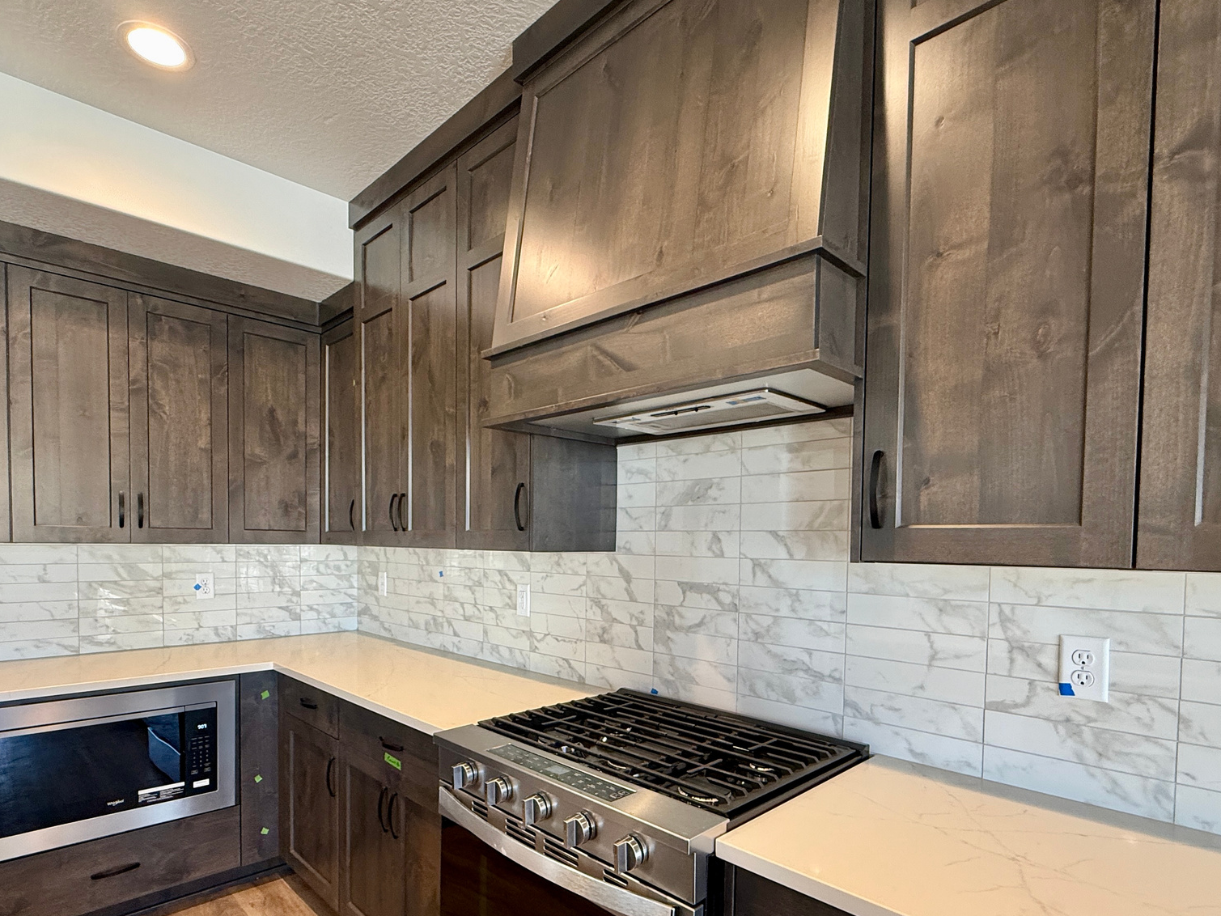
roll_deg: -0.4
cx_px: 579
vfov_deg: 67.7
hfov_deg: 84.6
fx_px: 670
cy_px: 567
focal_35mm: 19
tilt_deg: -1.5
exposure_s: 1/60
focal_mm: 2.22
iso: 200
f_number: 2.2
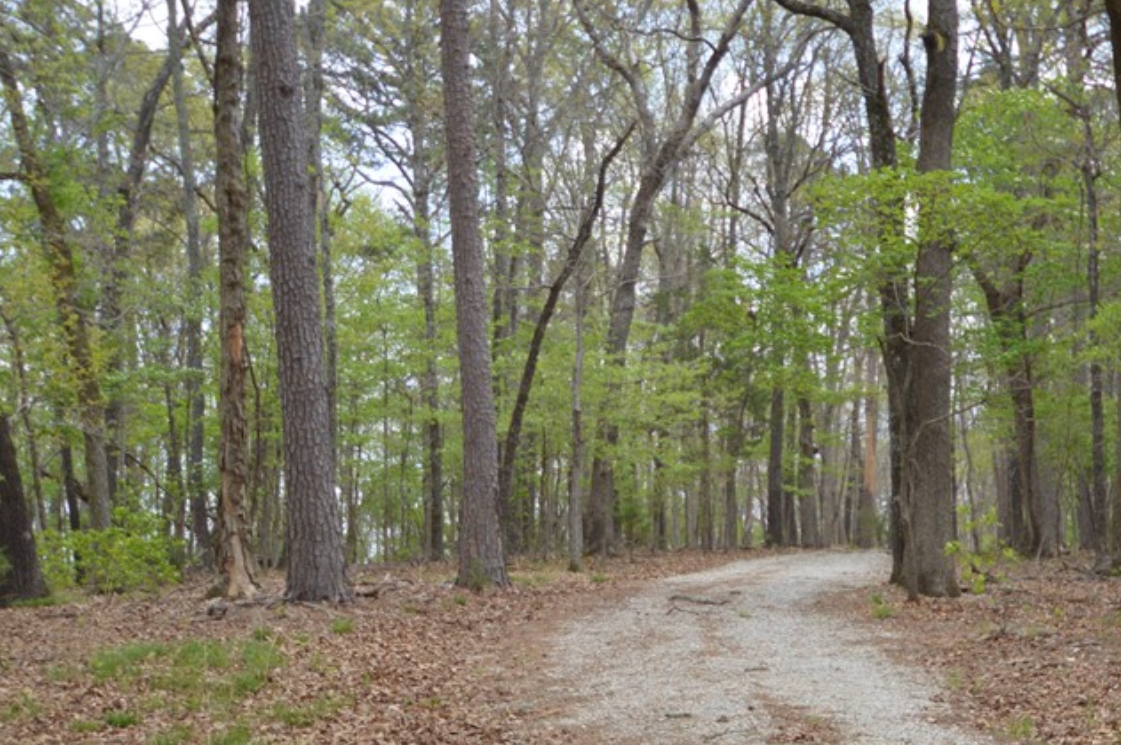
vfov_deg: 21.7
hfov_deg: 31.7
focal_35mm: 62
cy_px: 512
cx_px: 880
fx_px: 1928
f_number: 4.5
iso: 100
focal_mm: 24
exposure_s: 1/250
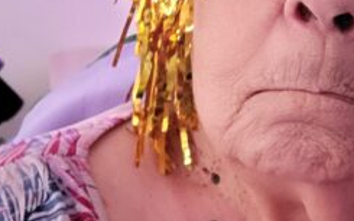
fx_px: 1109
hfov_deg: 17.6
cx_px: 371
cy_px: 176
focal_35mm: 115
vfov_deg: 11.3
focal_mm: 5.4
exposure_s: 1/25
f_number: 1.8
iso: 1250
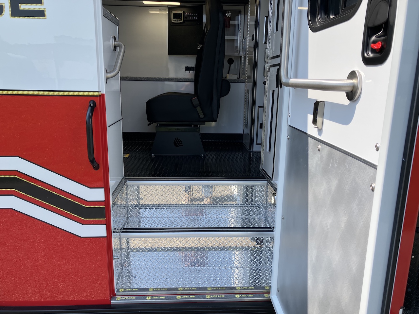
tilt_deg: -15.4
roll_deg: -0.6
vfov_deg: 49.7
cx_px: 210
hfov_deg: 63.4
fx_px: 339
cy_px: 157
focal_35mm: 28
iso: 32
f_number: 1.8
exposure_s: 1/867
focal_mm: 3.99
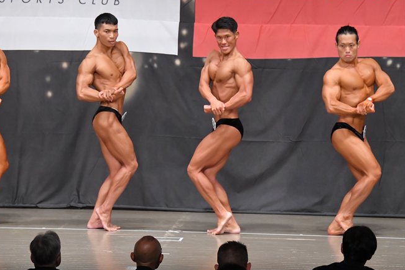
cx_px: 166
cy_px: 126
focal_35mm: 207
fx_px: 2329
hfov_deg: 9.9
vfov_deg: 6.6
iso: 6400
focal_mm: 116
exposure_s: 1/400
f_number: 5.6
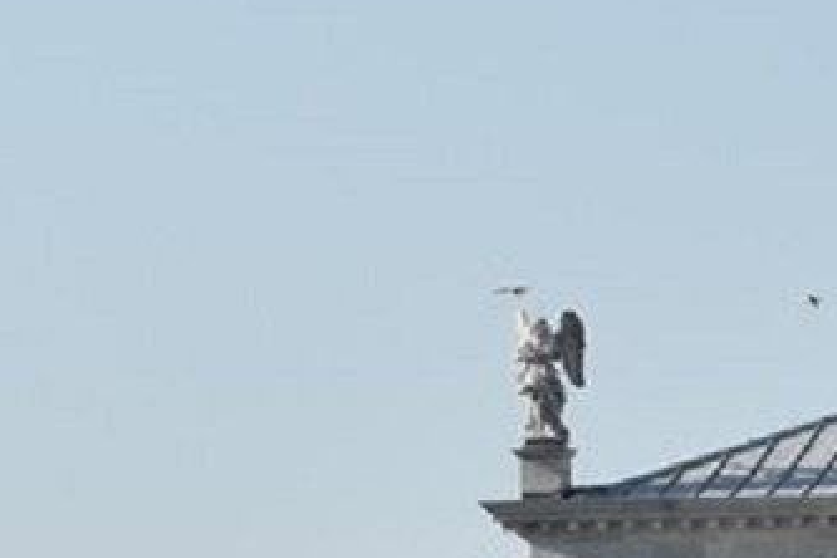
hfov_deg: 2.9
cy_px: 488
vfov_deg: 1.9
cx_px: 1321
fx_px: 16413
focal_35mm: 706
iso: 200
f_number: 7.1
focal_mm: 102
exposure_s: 1/800
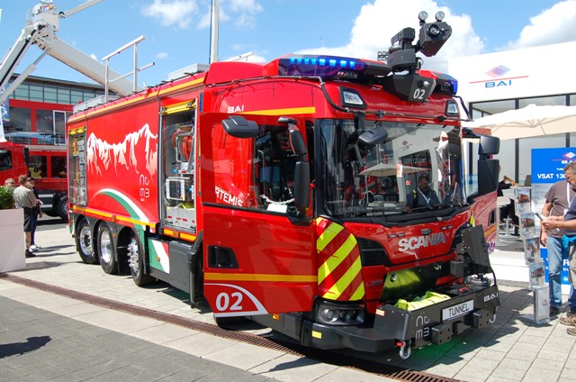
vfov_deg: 43.4
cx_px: 288
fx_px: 479
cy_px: 191
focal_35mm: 30
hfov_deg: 62.0
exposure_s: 1/320
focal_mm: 20
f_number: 9
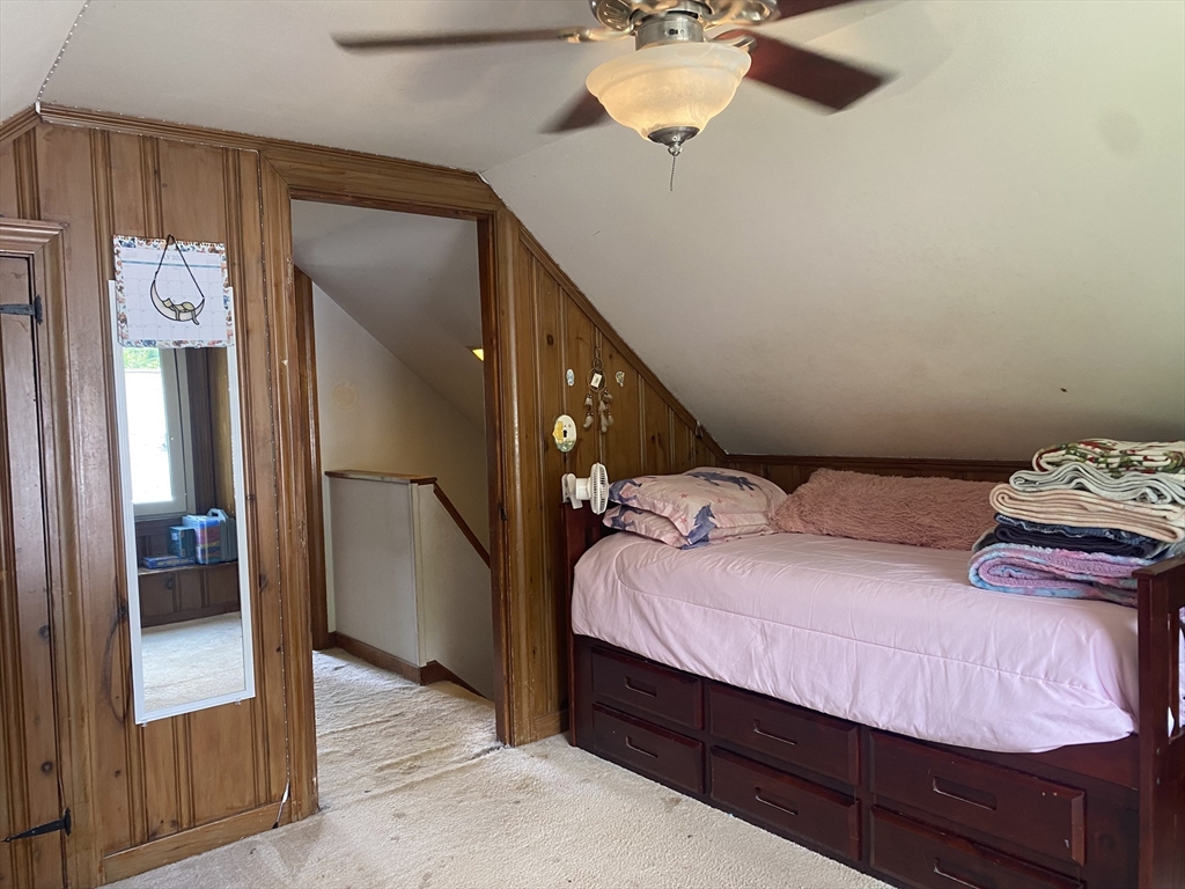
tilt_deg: -2.4
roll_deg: +0.8
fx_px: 890
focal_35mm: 26
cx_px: 592
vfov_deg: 53.1
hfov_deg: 67.3
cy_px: 444
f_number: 1.8
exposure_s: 1/60
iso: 125
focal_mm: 4.25
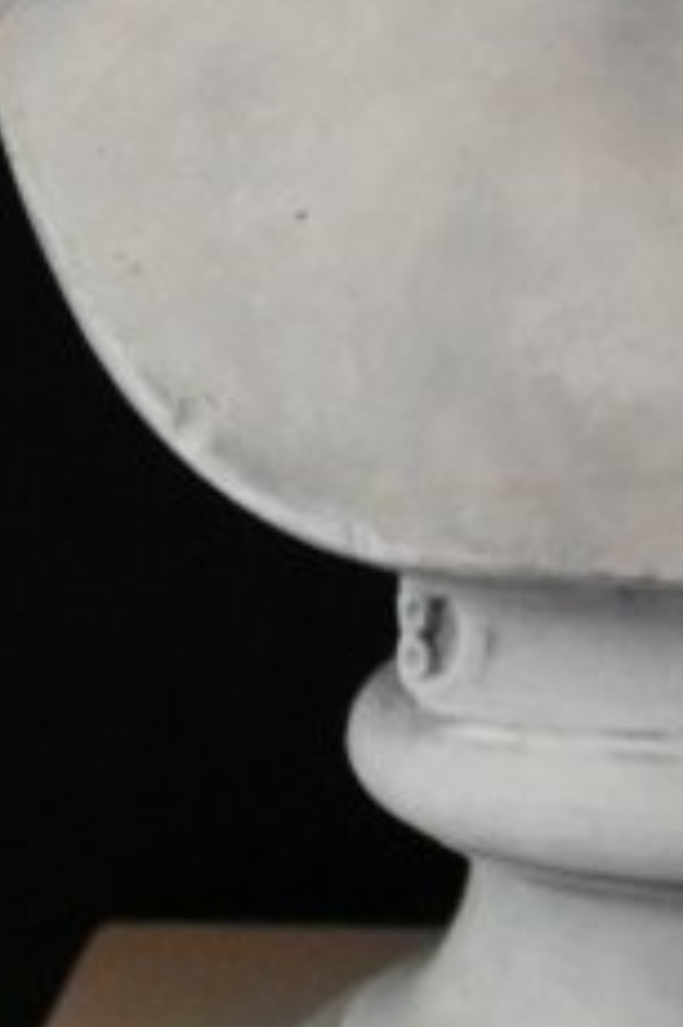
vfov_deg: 12.3
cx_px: 777
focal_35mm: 165
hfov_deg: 8.3
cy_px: 4
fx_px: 4691
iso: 5600
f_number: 4
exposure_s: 1/60
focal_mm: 21
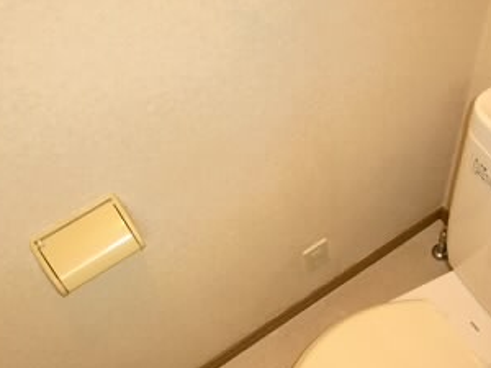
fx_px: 596
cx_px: 345
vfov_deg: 33.9
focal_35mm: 42
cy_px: 259
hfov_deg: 43.8
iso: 400
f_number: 2.6
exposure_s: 1/60
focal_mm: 4.65
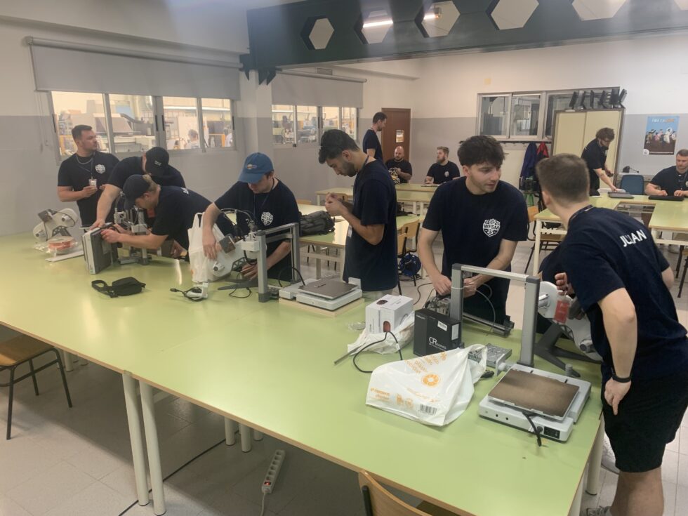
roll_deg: +1.0
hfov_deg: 67.3
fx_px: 517
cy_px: 258
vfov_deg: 53.1
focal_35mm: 26
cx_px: 344
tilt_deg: -15.0
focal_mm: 4.25
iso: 64
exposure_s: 1/50
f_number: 1.8
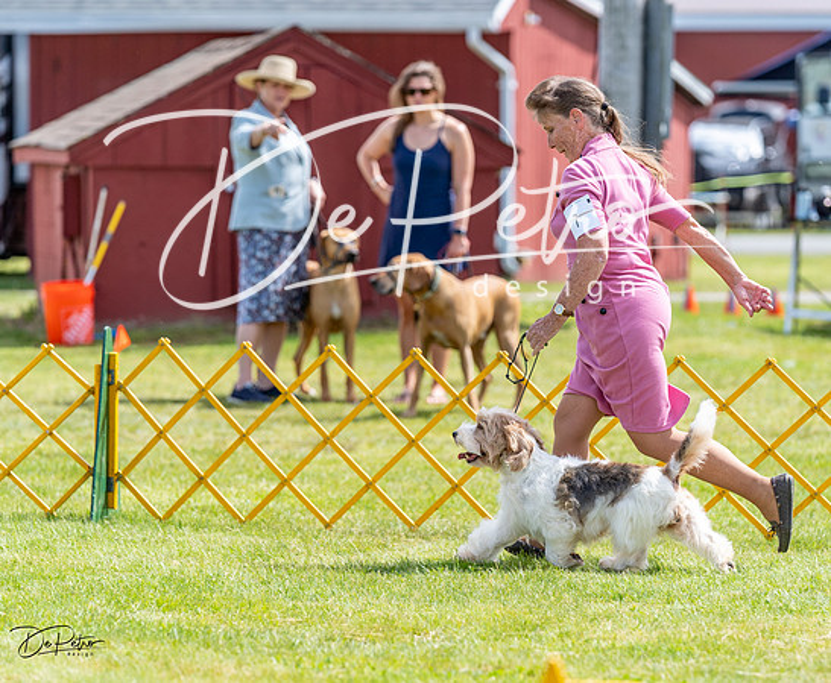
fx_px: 5155
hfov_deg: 9.2
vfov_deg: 7.6
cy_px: 374
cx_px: 461
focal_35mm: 207
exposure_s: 1/1000
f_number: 3.5
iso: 100
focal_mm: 162
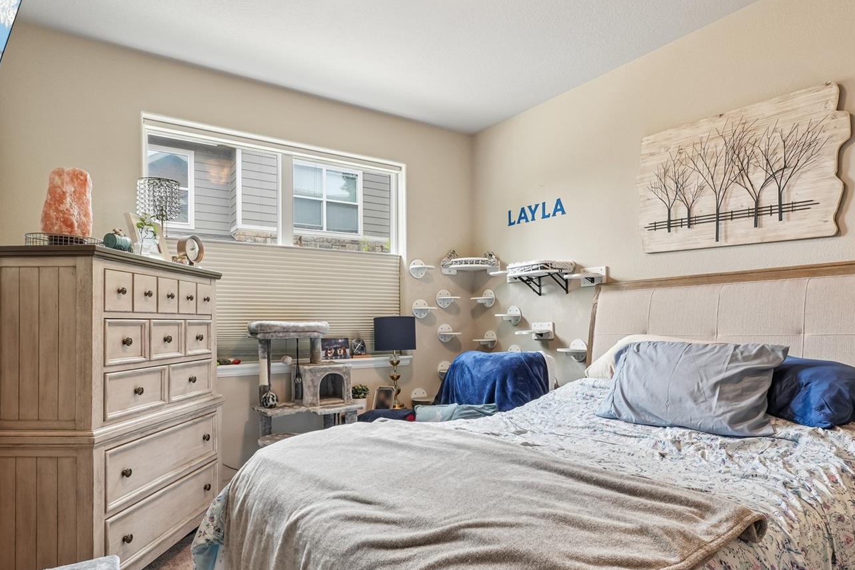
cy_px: 331
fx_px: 490
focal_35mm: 21
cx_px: 438
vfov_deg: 60.0
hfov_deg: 82.2
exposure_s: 1/30
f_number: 8
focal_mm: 11
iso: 320
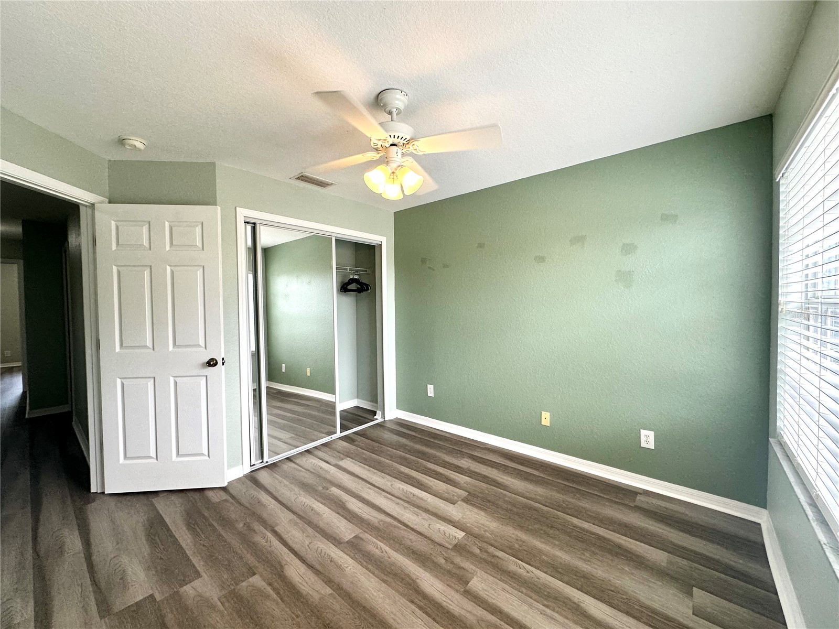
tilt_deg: -1.4
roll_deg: +0.3
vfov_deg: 85.7
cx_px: 420
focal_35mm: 14
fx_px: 339
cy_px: 314
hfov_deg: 102.1
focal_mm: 2.22
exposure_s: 1/120
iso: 125
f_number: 2.2
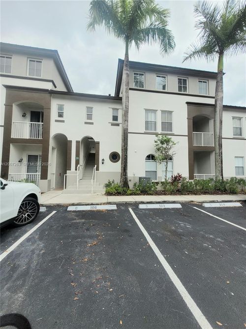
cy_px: 164
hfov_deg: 89.9
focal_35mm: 13
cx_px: 123
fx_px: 123
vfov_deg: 106.2
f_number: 2.2
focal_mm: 1.74
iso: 40
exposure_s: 1/625
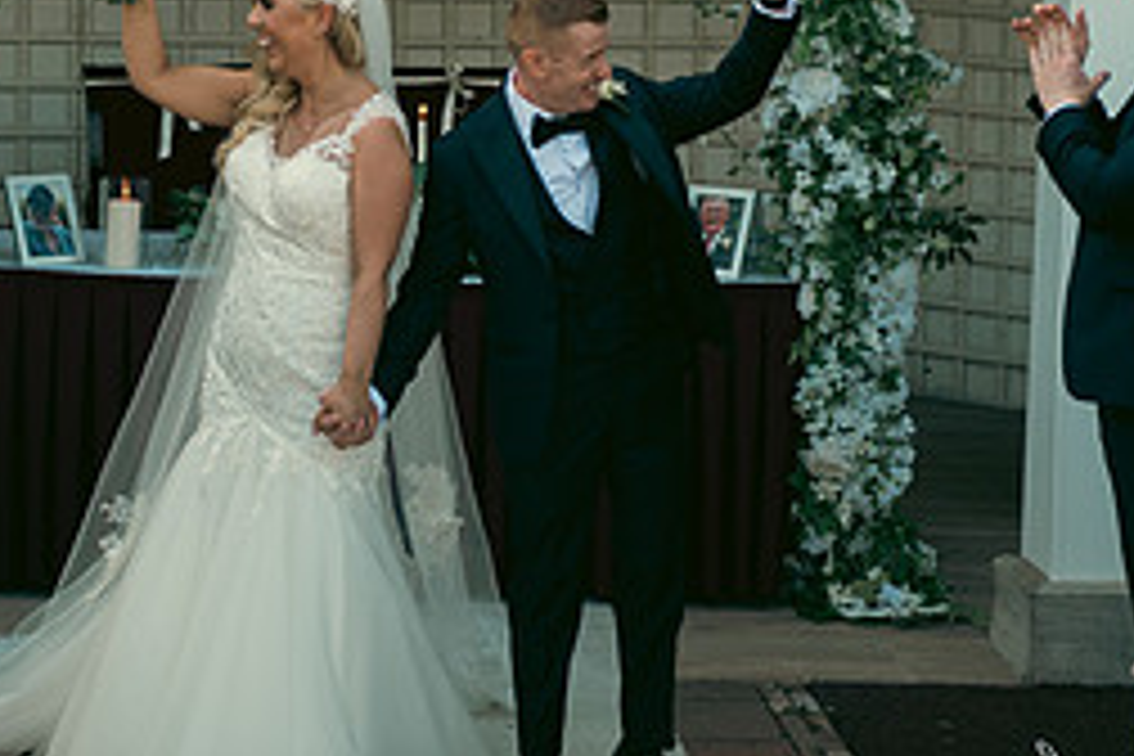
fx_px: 5071
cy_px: 155
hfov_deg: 12.7
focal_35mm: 161
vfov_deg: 8.5
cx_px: 297
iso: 250
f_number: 3.5
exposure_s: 1/640
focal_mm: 70
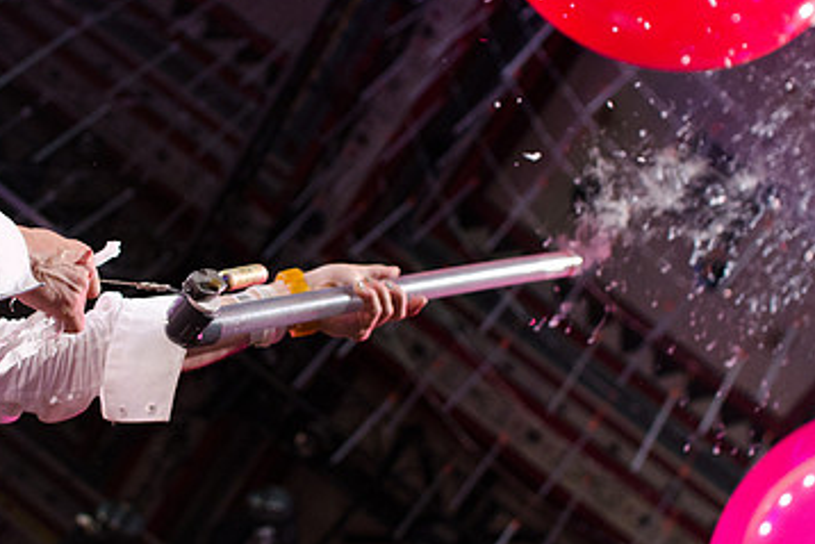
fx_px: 1653
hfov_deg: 27.6
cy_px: 388
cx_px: 298
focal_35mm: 73
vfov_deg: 18.6
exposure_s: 1/640
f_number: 3.5
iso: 1600
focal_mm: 30
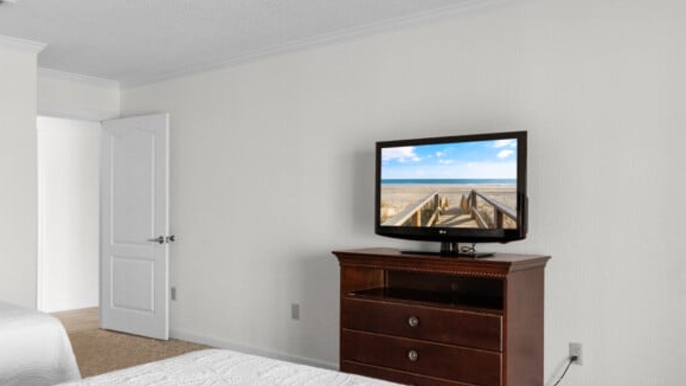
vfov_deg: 35.7
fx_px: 600
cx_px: 281
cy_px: 200
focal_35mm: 33
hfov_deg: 59.1
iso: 100
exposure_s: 1/8
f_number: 4.8
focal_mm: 11
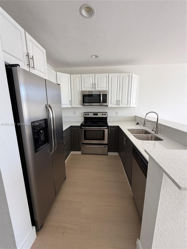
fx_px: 101
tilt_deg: -10.7
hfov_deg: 85.7
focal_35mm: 14
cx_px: 94
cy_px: 124
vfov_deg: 102.1
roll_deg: -0.3
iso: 80
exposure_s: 1/99
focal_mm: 2.22
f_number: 2.2
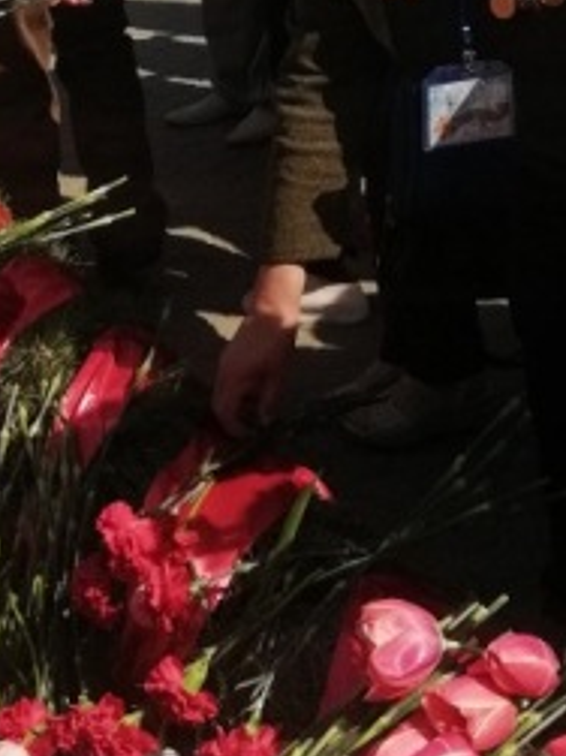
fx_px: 1811
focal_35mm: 83
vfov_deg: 21.0
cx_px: 412
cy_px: -283
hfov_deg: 17.7
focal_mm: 3.21
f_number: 2.2
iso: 50
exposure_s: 1/1658
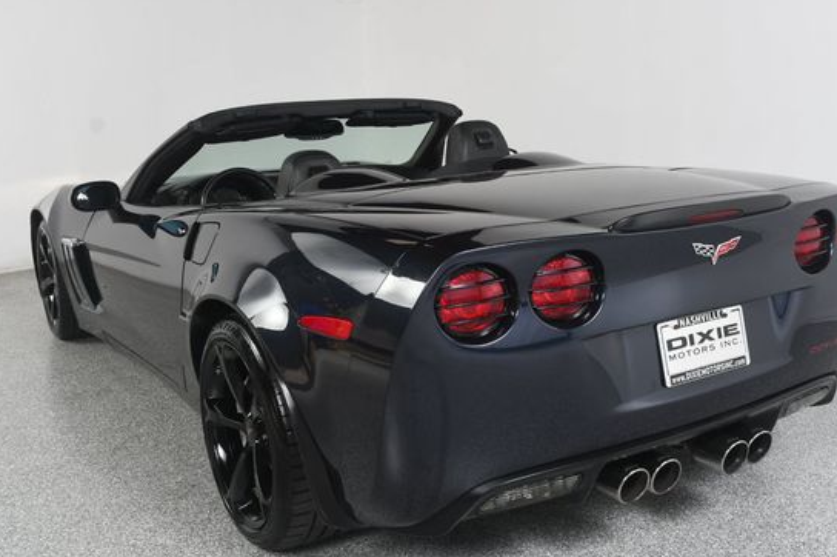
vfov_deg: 33.4
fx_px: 929
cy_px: 272
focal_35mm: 40
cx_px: 434
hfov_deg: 48.5
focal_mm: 23
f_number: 7.1
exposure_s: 1/160
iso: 100
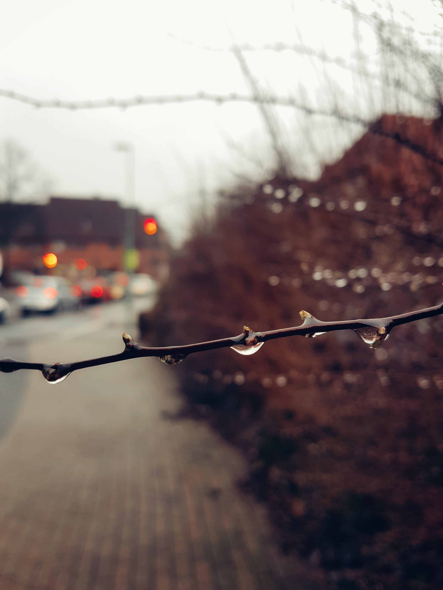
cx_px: 222
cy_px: 295
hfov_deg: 53.1
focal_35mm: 26
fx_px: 444
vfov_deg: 67.3
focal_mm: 4.2
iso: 40
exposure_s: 1/102
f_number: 1.7
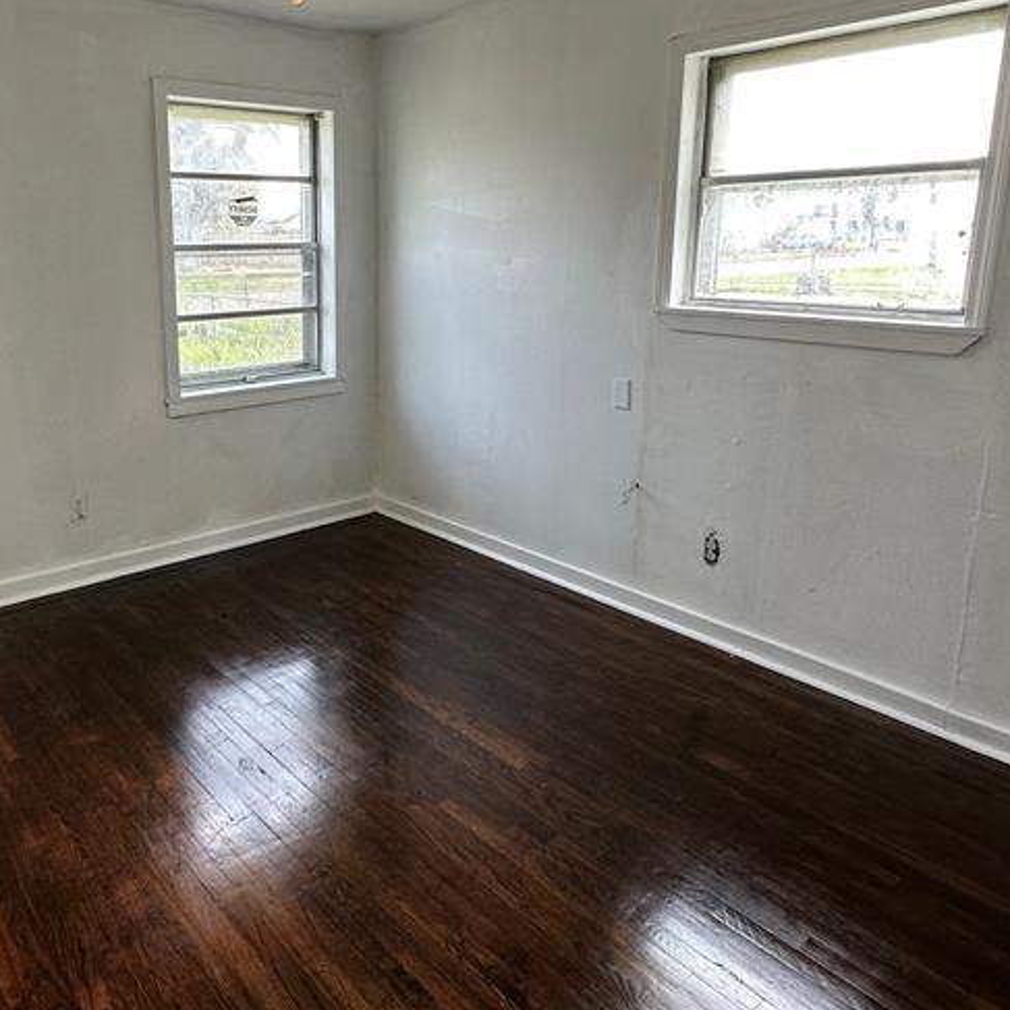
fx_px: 858
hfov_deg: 59.2
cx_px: 315
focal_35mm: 26
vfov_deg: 60.5
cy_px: 413
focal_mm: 2.22
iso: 100
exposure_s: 1/120
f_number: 2.2
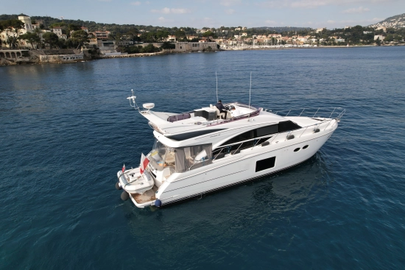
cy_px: 135
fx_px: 248
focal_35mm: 22
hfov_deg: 78.6
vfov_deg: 57.3
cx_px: 202
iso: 110
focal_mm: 8.38
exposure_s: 1/125
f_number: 2.8
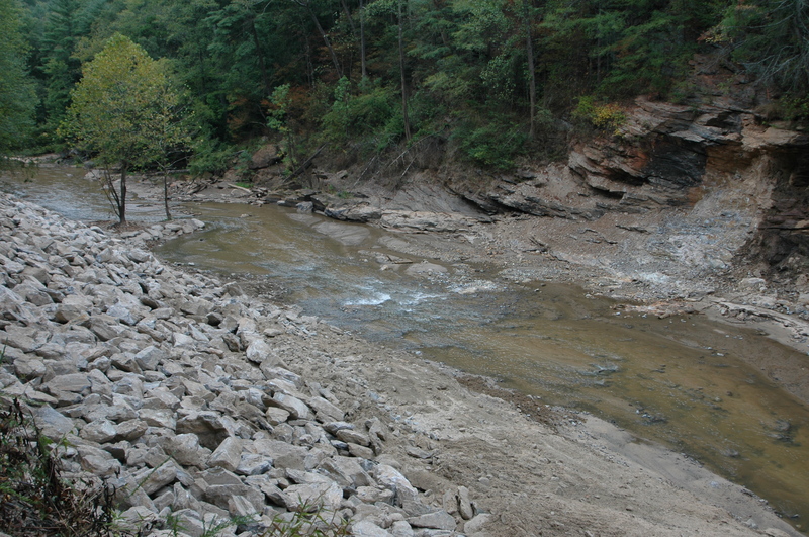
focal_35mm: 36
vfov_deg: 36.8
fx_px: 808
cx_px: 404
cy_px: 268
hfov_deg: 53.2
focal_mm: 24
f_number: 5.6
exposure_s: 1/125
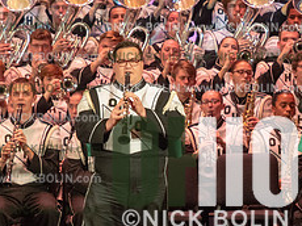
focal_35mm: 558
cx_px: 205
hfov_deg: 3.6
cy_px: 179
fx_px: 4863
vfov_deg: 2.7
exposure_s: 1/200
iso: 8000
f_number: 5.6
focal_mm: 230
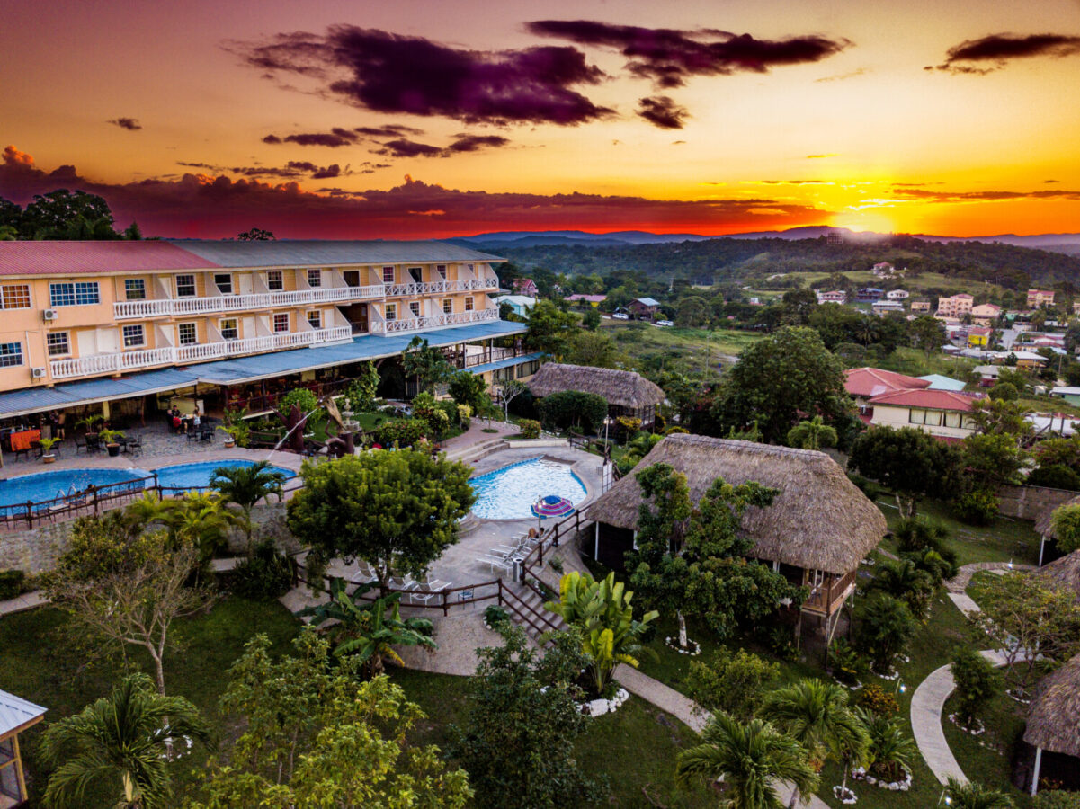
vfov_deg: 53.0
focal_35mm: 26
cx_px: 540
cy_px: 404
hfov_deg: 67.3
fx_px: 811
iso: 141
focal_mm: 4.73
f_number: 2.2
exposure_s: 1/50
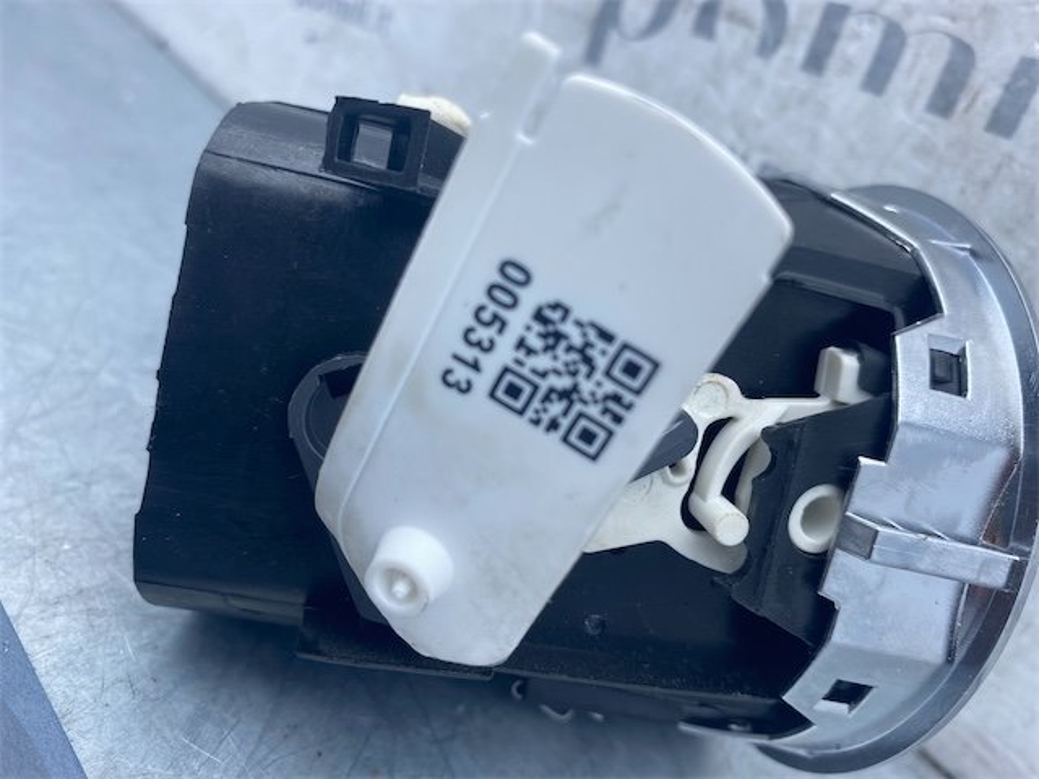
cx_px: 520
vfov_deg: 53.1
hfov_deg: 67.3
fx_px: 780
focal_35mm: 26
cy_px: 390
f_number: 1.8
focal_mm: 4.25
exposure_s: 1/437
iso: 32
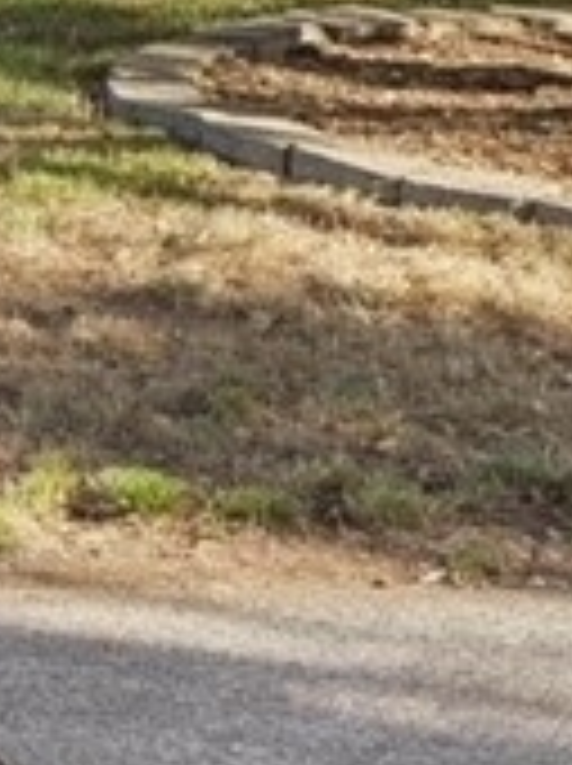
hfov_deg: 5.0
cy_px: -380
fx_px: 6162
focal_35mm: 279
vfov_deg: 7.0
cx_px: -1295
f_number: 8
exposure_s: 1/80
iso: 100
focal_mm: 29
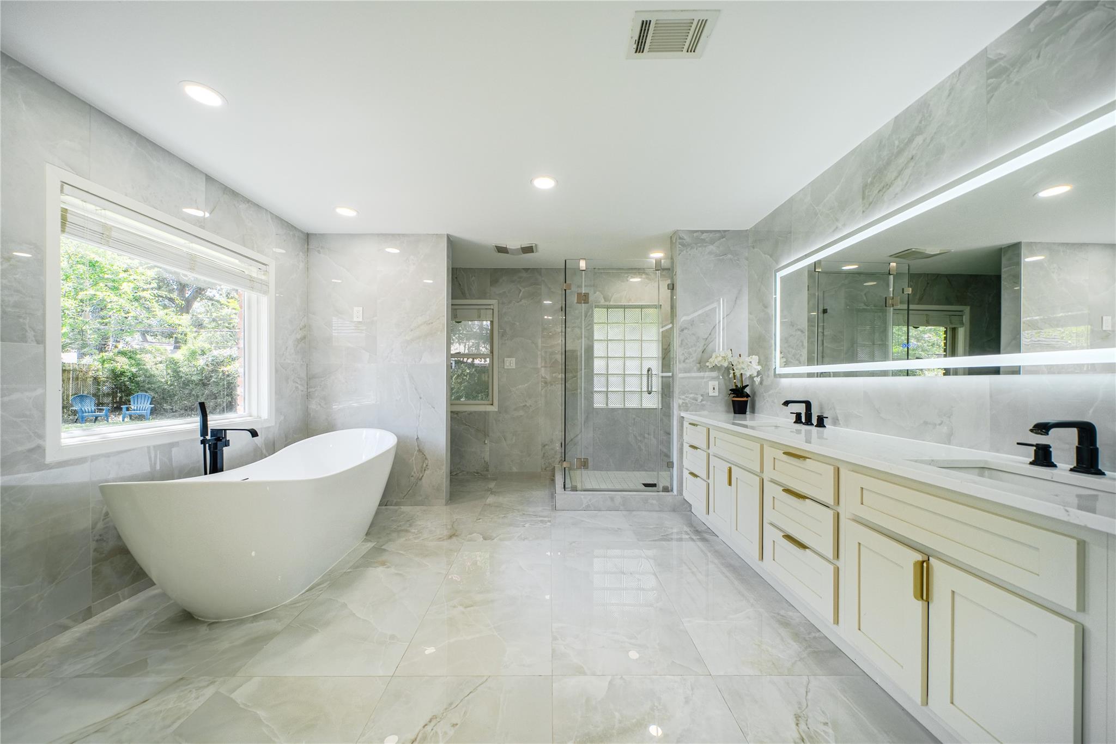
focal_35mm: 12
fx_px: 372
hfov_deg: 112.6
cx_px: 558
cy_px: 372
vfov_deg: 90.0
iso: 640
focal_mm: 12
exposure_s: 1/800
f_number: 8
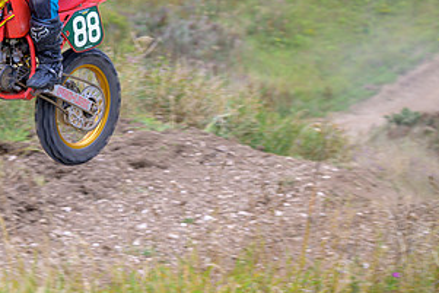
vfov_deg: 10.1
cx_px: 20
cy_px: 20
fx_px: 1647
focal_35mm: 135
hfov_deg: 15.0
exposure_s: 1/320
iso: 64
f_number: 4
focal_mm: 70
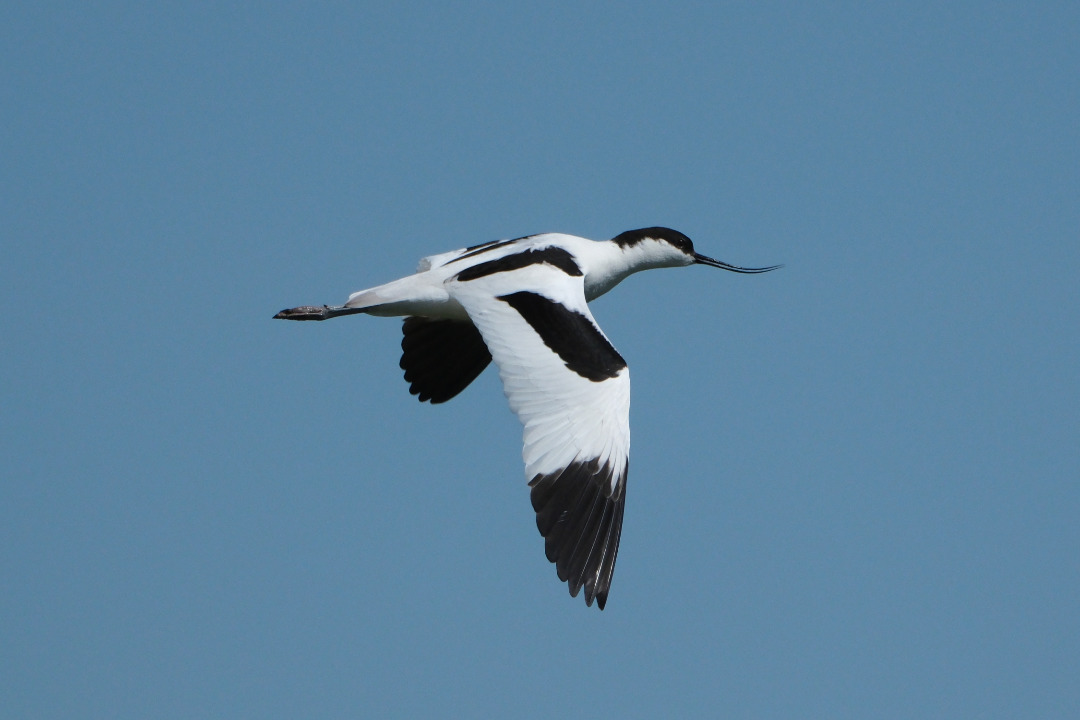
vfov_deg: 1.5
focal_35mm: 900
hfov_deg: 2.3
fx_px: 26998
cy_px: 360
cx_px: 540
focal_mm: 600
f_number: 8
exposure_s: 1/4000
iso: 800
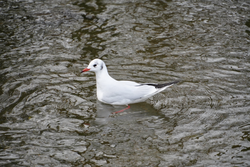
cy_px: 84
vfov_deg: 6.8
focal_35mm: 202
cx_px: 125
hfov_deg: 10.2
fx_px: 1407
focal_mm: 135
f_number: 5.6
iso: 500
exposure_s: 1/250
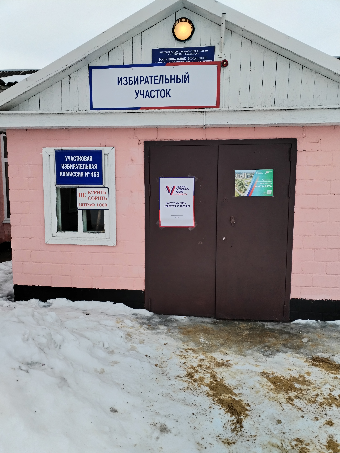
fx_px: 340
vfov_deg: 67.3
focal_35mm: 26
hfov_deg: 53.1
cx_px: 170
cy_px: 226
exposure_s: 1/276
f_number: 1.8
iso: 100
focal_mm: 4.75
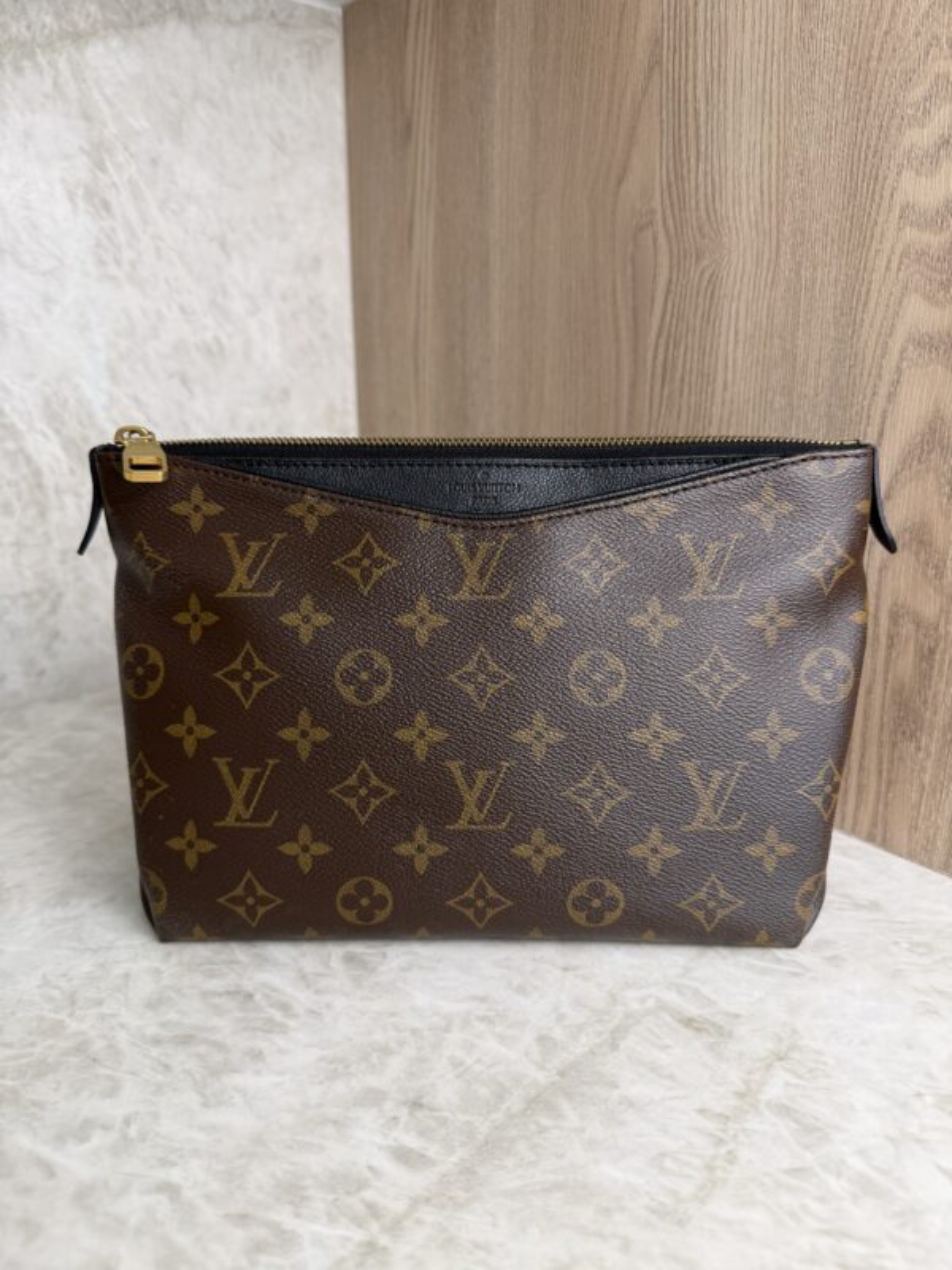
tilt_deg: -15.7
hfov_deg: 56.8
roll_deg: -0.2
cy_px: 635
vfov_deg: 71.6
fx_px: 880
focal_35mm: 24
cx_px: 476
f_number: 1.78
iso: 80
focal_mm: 6.76
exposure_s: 1/120
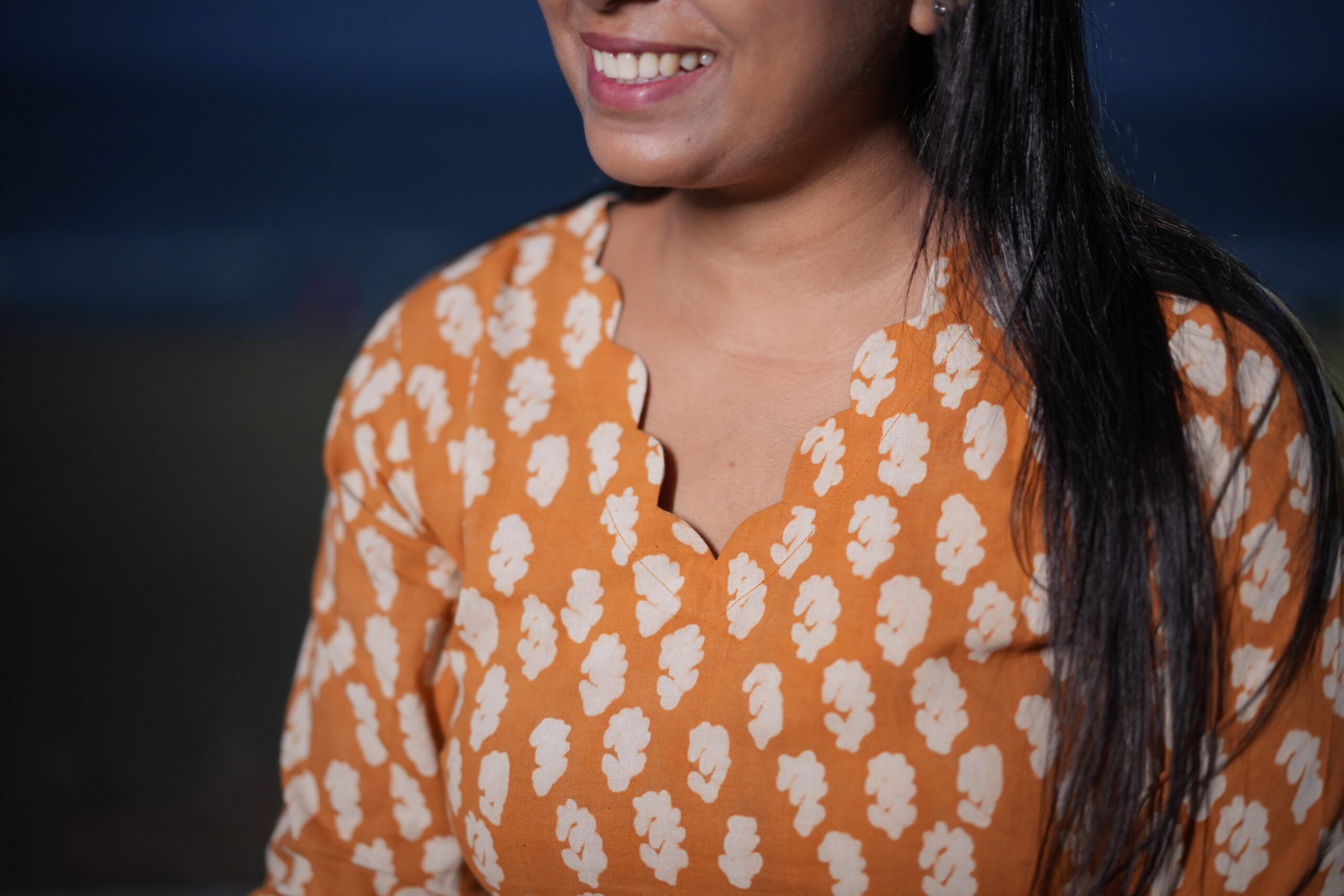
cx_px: 672
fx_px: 2053
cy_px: 448
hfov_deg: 36.2
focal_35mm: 55
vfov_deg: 24.6
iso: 800
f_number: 1.8
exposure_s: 1/200
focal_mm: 55
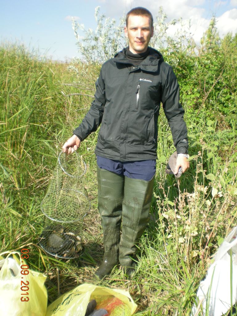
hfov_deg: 37.7
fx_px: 347
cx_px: 118
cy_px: 158
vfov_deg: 49.0
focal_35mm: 38
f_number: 4.6
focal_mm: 6.3
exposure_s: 1/175
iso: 50
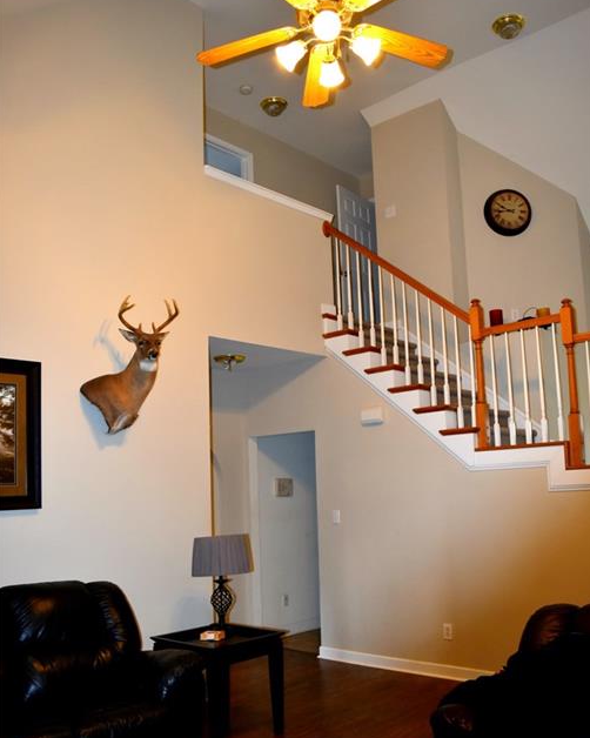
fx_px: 677
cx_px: 296
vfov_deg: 57.0
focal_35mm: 31
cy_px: 416
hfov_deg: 47.1
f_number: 4
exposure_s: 1/60
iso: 800
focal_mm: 18
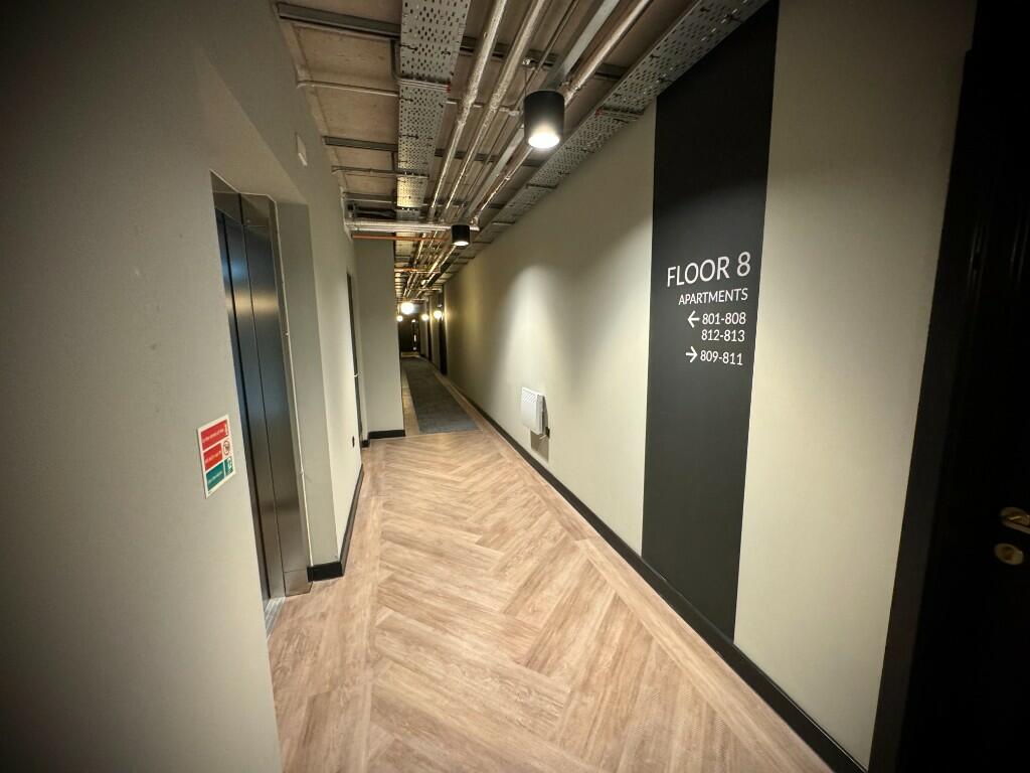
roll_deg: -1.4
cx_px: 515
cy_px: 386
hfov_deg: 102.1
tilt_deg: -9.5
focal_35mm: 14
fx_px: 417
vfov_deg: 85.7
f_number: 2.2
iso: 500
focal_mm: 2.22
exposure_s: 1/50
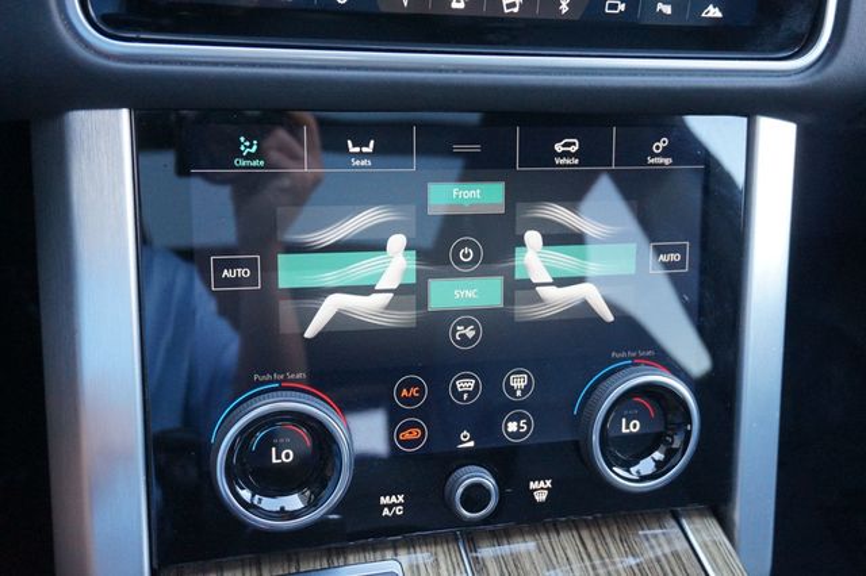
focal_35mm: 36
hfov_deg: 53.2
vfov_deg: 36.8
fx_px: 866
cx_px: 433
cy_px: 288
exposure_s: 1/160
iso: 1600
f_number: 4.5
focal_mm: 24
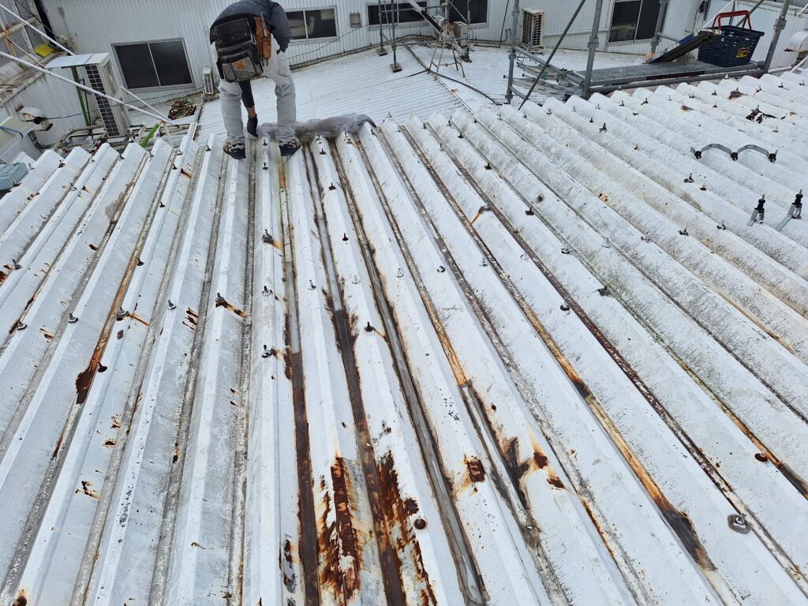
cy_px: 303
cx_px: 404
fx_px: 537
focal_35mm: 23
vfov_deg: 58.9
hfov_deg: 73.9
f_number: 1.8
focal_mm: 5.54
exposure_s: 1/3367
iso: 40
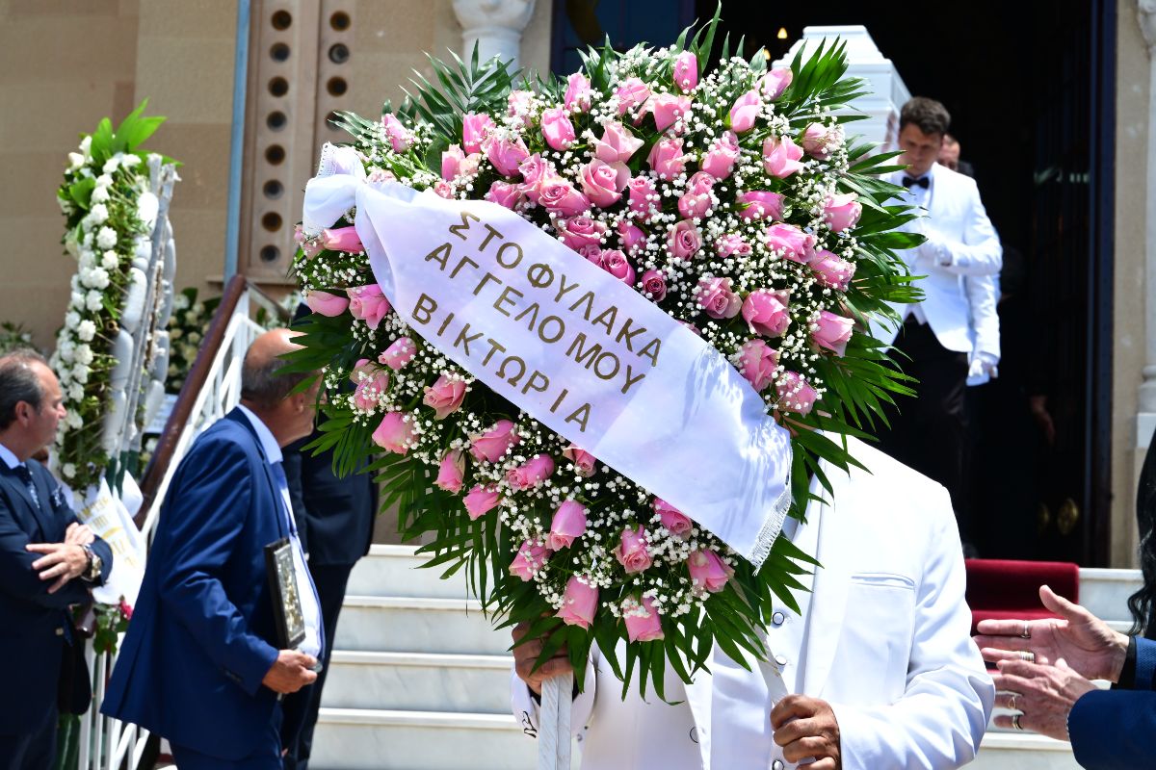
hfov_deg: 27.0
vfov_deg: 18.2
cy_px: 385
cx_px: 578
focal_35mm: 75
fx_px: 2408
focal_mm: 75
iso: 800
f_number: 11
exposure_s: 1/500
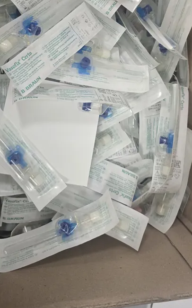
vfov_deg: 46.5
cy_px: 59
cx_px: 79
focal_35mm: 40
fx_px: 335
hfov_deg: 31.9
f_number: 1.7
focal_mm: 6.3
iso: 500
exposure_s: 1/100
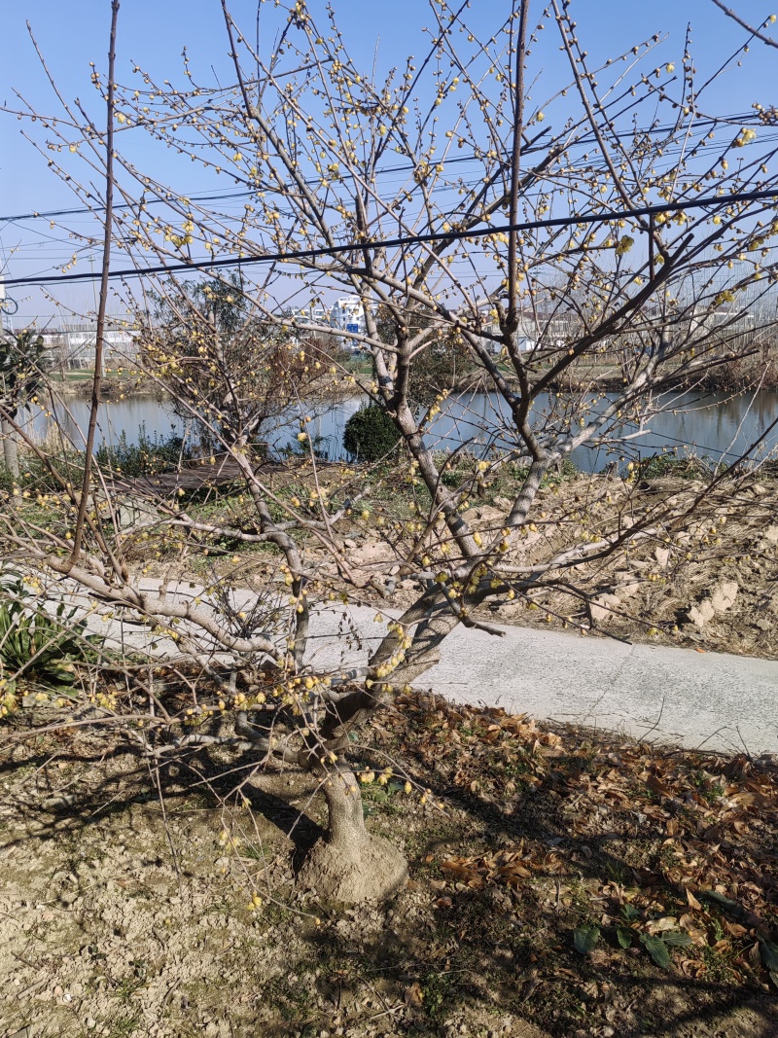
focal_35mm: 27
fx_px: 809
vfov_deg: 65.3
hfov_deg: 51.3
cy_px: 519
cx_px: 389
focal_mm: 5.52
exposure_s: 1/2770
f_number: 1.9
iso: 50
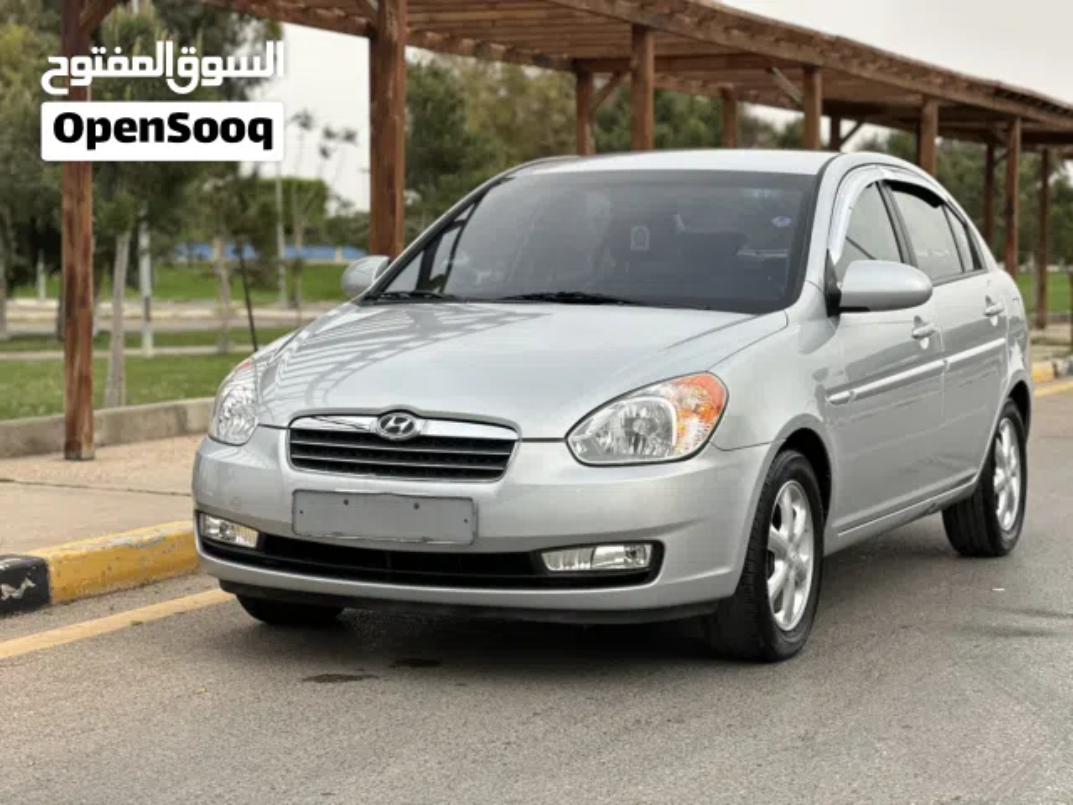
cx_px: 536
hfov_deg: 25.3
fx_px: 2387
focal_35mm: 77
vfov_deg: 19.1
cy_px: 402
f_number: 2.8
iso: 50
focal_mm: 9
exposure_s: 1/121
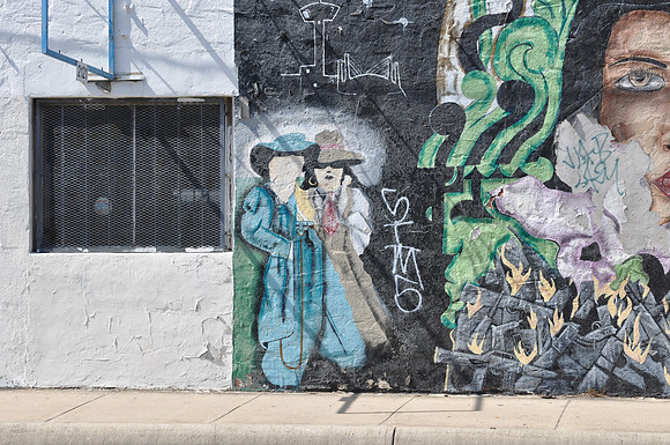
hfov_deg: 19.5
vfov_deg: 13.0
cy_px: 222
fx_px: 1951
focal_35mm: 105
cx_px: 335
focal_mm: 70
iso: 280
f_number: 5.6
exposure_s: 1/500
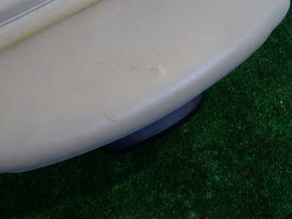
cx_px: 97
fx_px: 380
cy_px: 71
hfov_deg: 41.5
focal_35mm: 45
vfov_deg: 31.9
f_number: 2.3
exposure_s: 1/60
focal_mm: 5.4
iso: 200
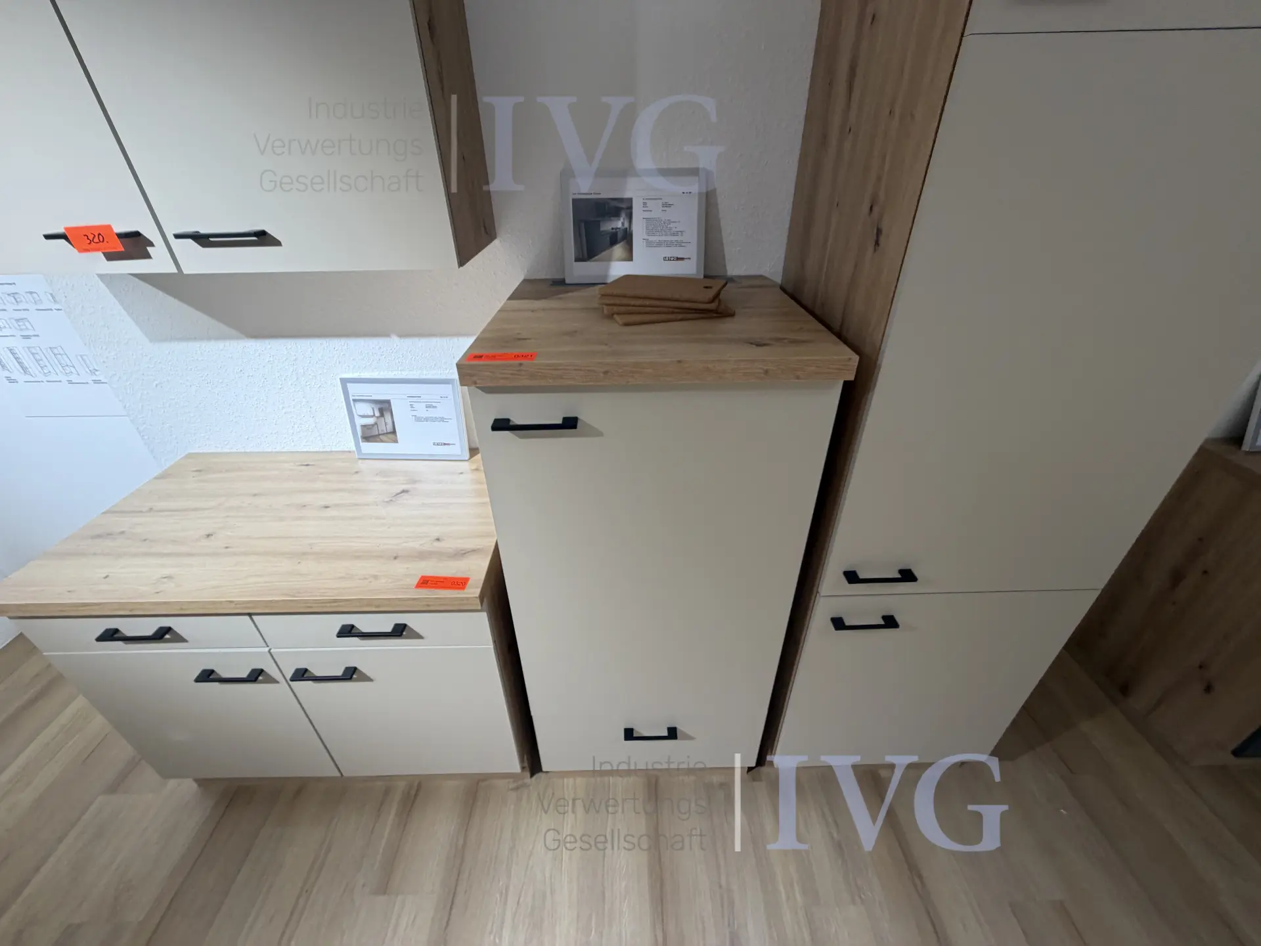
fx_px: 510
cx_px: 630
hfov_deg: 102.1
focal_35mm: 14
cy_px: 473
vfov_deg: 85.7
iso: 100
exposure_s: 1/100
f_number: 2.2
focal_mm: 2.22
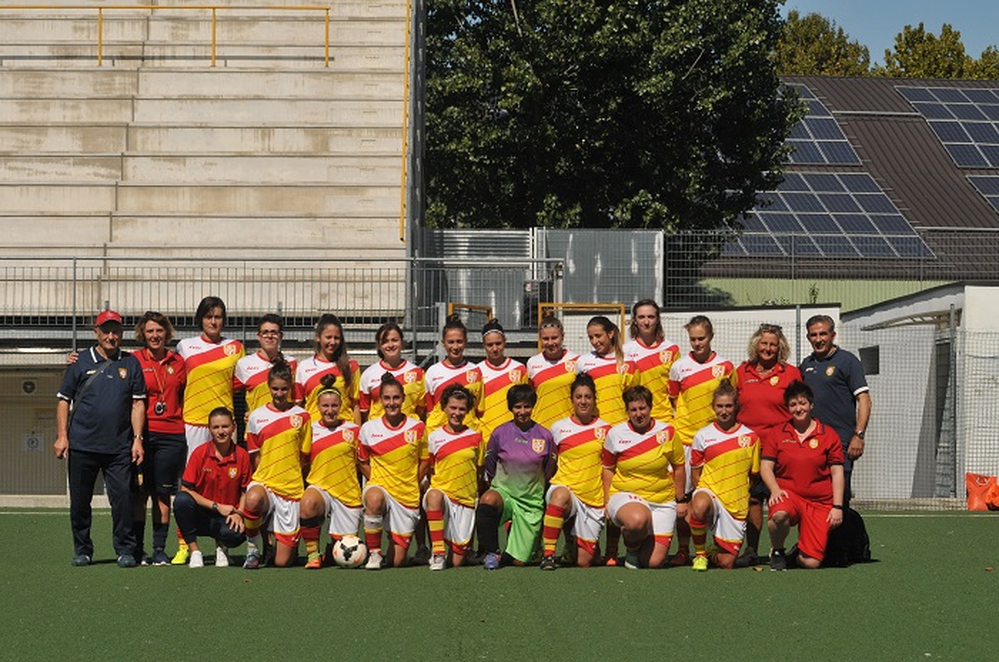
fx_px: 2908
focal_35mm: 105
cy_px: 331
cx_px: 500
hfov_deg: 19.5
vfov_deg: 13.0
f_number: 10
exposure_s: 1/2000
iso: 400
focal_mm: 70
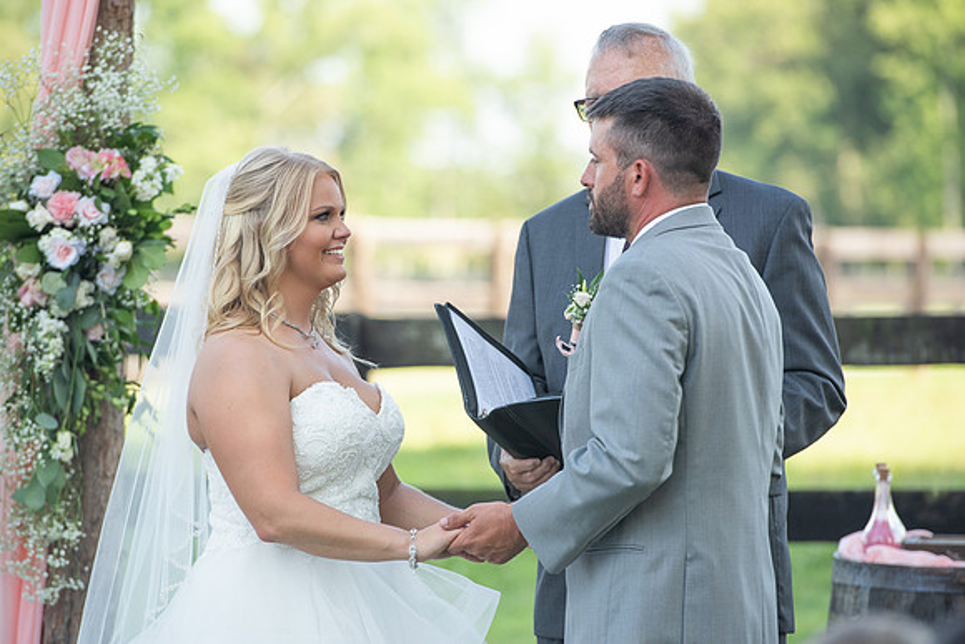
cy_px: 314
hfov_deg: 10.0
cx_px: 470
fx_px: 5498
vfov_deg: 6.7
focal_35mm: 205
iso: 320
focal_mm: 200
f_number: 4
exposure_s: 1/640
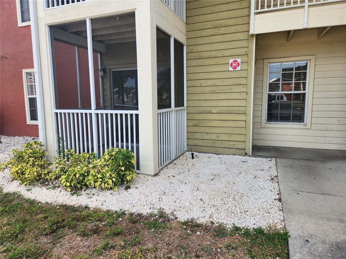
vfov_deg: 58.9
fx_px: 230
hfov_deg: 73.9
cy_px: 130
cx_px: 173
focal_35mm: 23
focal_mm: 5.4
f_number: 1.8
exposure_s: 1/485
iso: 20
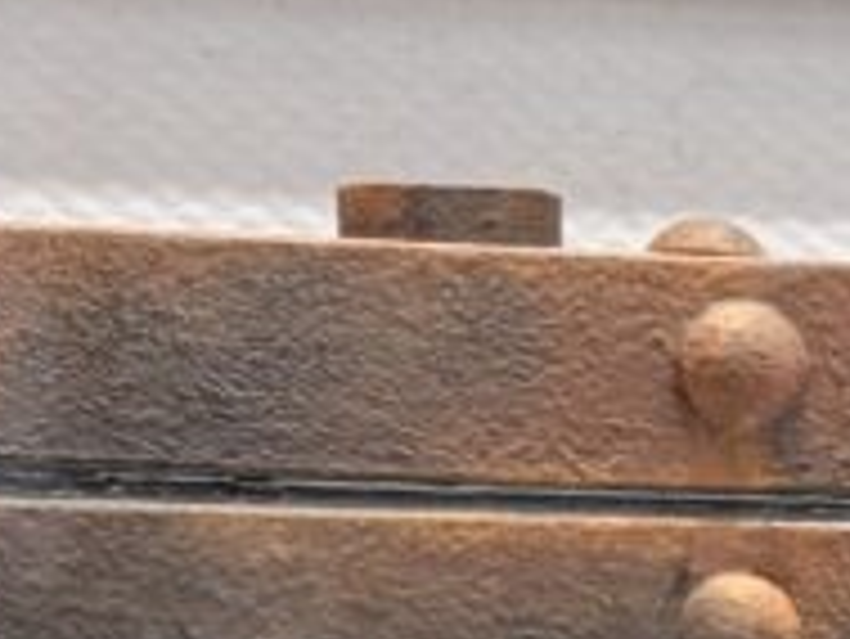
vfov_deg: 5.5
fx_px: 6388
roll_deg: -1.0
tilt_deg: -8.0
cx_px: 1444
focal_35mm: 260
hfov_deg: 7.4
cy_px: 1534
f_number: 1.78
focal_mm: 6.76
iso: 100
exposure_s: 1/100
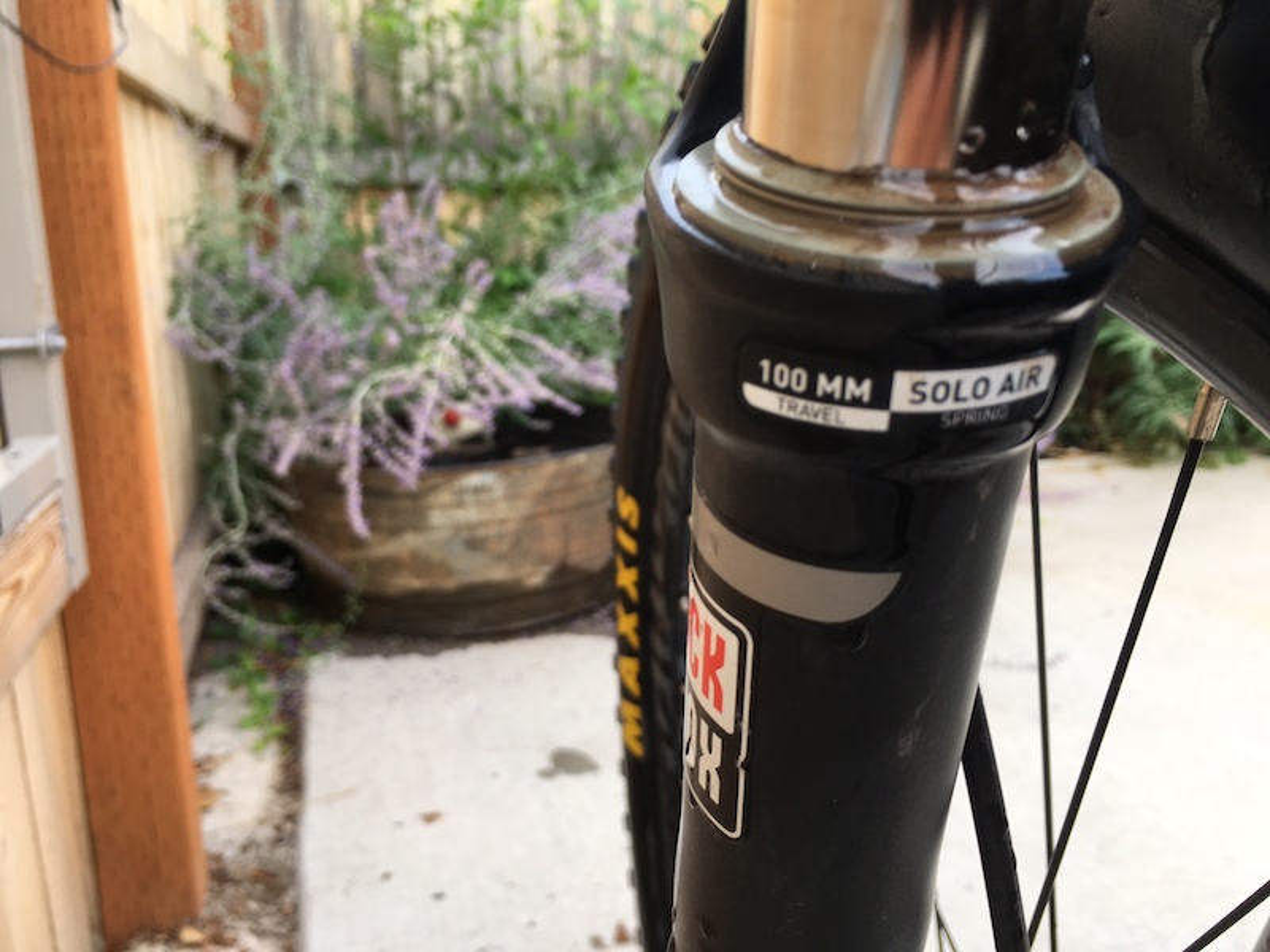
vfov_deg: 48.2
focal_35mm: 29
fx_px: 1064
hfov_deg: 61.7
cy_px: 476
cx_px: 635
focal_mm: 4.15
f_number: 2.2
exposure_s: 1/60
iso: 32
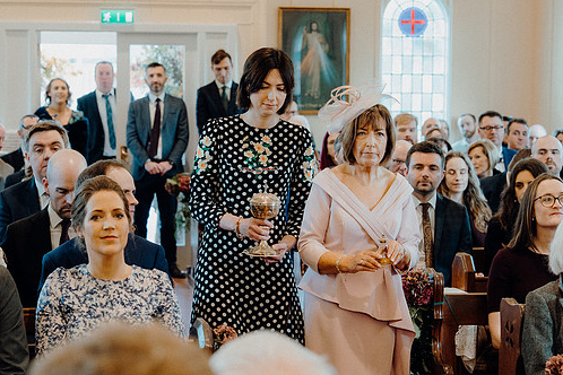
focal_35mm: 106
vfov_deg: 12.9
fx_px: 1658
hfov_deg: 19.3
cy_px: 215
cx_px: 279
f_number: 3.5
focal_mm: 61
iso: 2500
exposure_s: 1/160
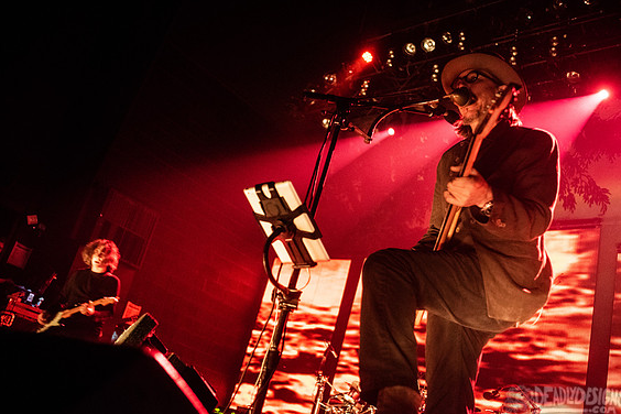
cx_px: 316
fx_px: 621
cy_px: 212
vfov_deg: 36.9
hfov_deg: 53.1
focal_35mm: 36
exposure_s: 1/50
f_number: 3.2
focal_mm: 35
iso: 4000
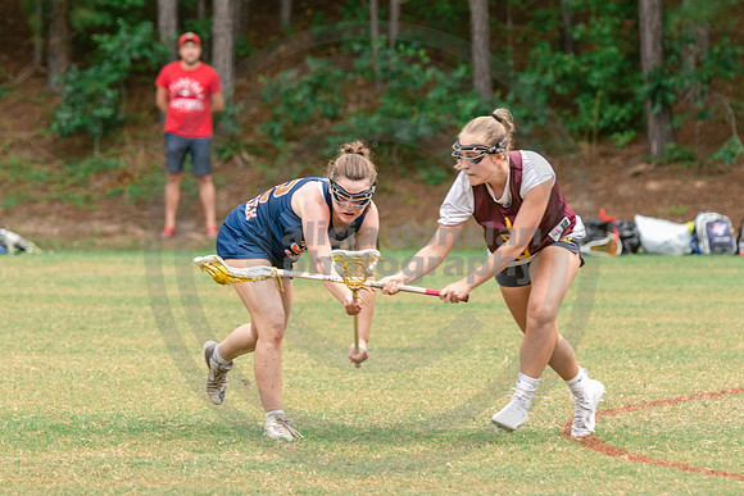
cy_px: 248
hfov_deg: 5.1
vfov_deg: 3.4
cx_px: 314
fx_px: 8414
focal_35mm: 407
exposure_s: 1/1000
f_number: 4
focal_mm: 175
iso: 250
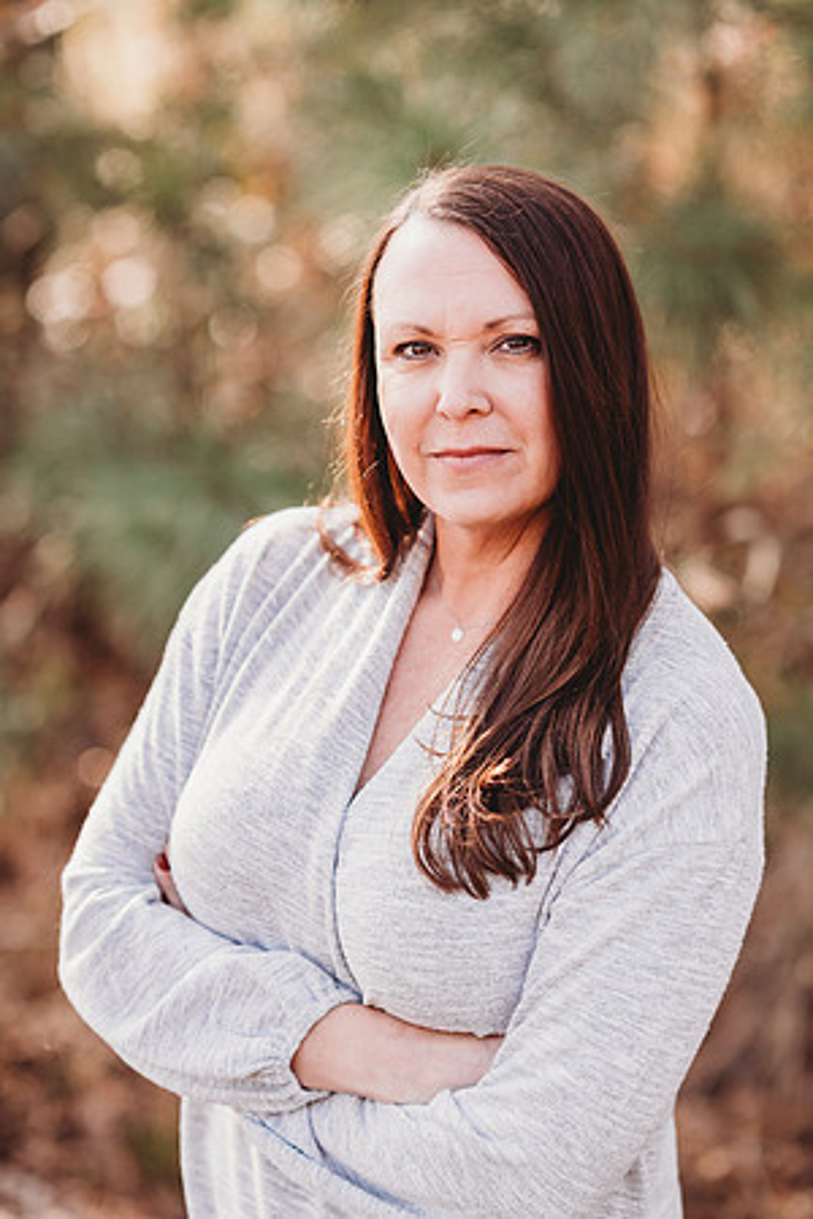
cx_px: 406
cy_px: 610
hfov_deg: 16.1
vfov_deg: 23.9
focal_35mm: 85
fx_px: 2879
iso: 100
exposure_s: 1/320
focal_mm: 85
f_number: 2.2
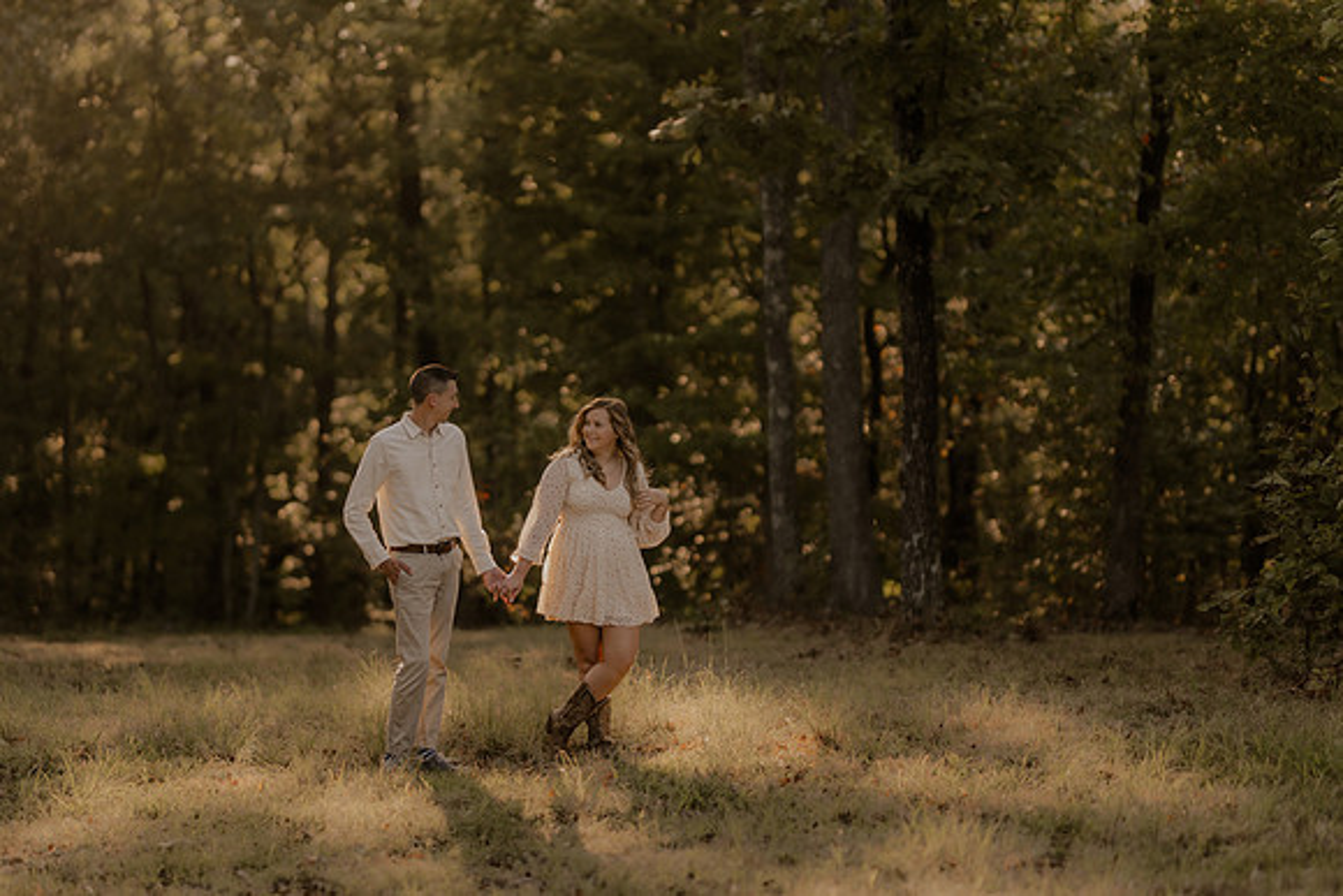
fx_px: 3741
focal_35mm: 100
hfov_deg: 20.3
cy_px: 480
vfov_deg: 13.7
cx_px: 598
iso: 200
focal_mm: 85
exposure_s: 1/640
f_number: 1.4
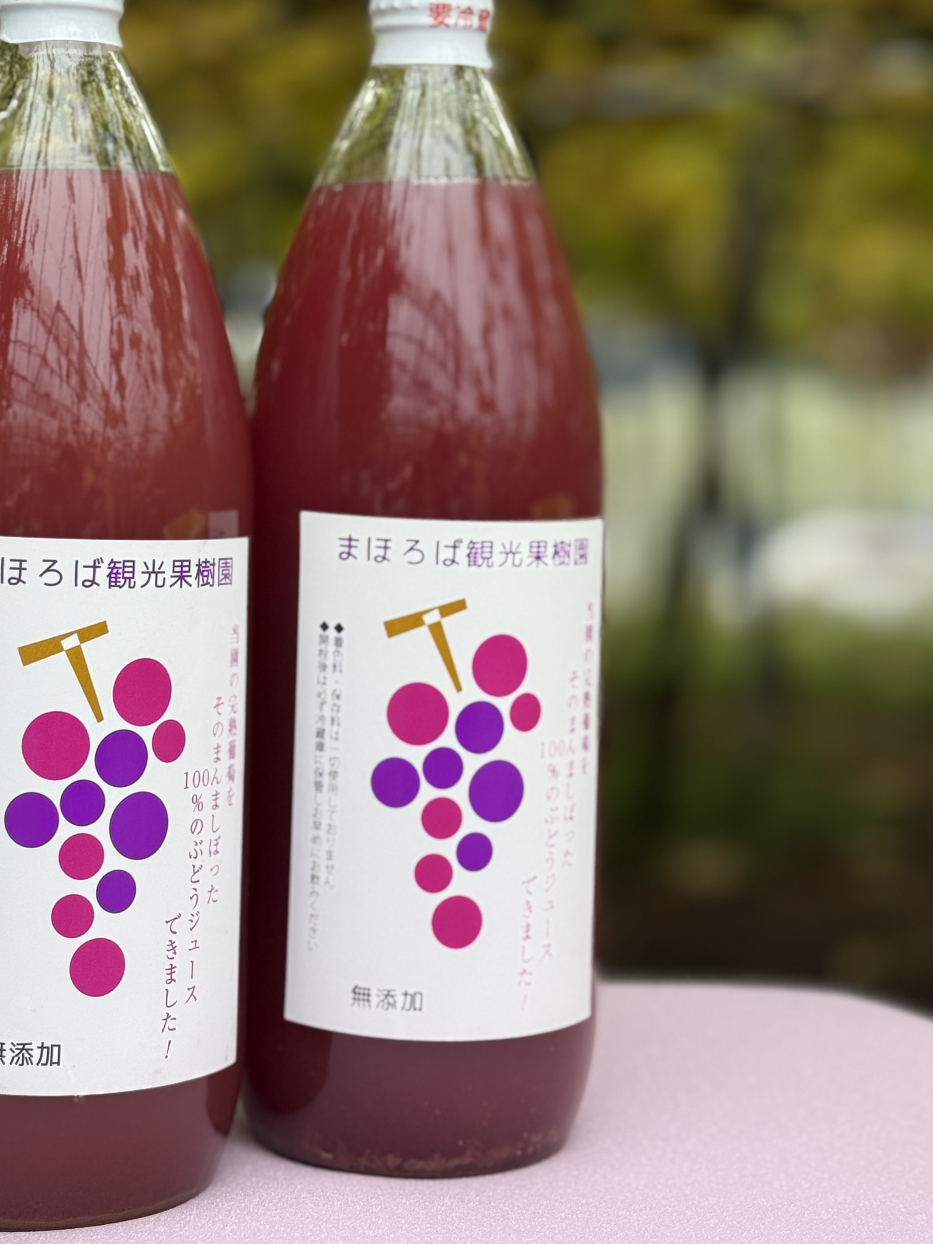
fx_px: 2443
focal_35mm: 68
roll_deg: +1.3
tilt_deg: +1.3
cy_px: 449
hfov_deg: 21.6
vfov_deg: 28.4
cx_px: 345
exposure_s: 1/245
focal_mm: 6.76
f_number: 1.78
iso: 80
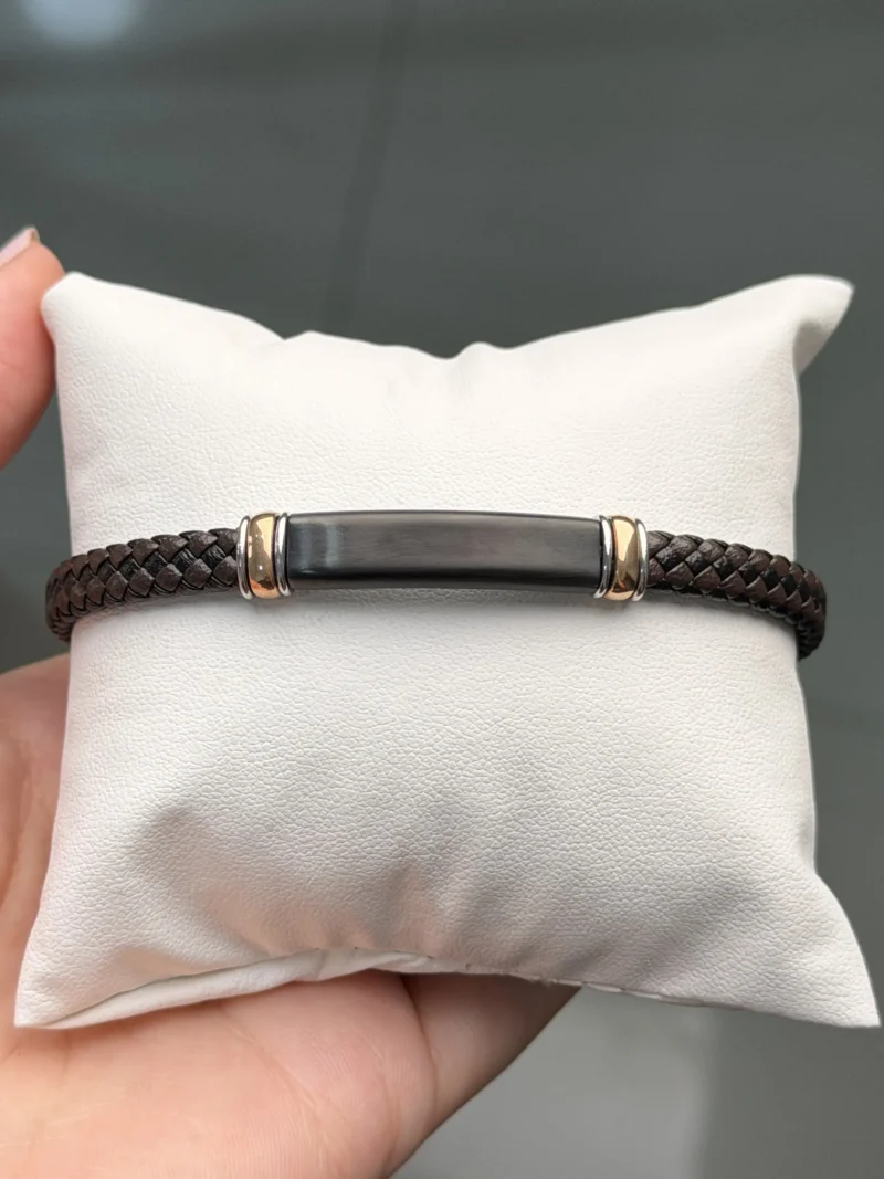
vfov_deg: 39.7
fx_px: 1635
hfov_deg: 30.3
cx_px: 442
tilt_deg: -76.4
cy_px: 590
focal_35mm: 48
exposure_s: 1/652
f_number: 1.78
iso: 64
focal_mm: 6.76
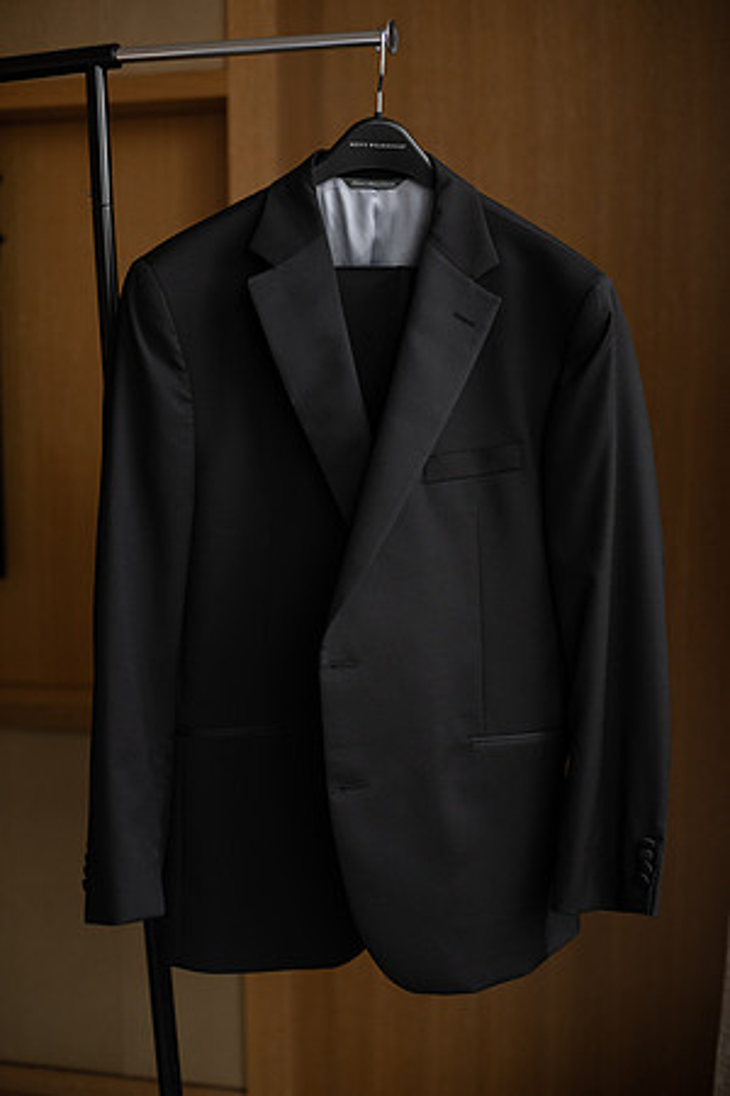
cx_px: 365
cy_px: 548
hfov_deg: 27.0
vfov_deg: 39.6
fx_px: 1521
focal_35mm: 50
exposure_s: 1/200
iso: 1000
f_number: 2.5
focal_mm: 50
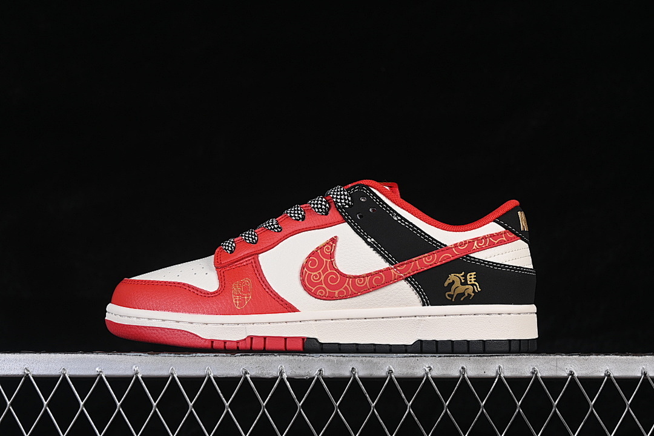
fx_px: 1362
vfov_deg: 18.2
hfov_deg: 27.0
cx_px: 327
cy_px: 218
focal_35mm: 75
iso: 160
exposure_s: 1/80
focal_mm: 50
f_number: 8
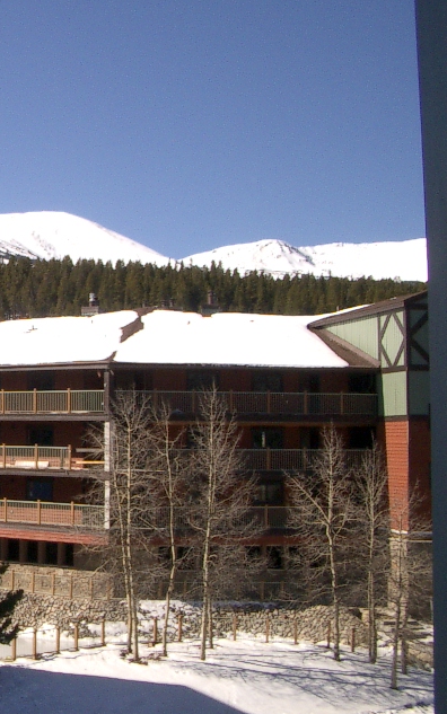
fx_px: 1169
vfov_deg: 34.0
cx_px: -111
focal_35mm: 60
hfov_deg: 20.1
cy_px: 334
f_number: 4.3
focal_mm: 5.8
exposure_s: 1/1000
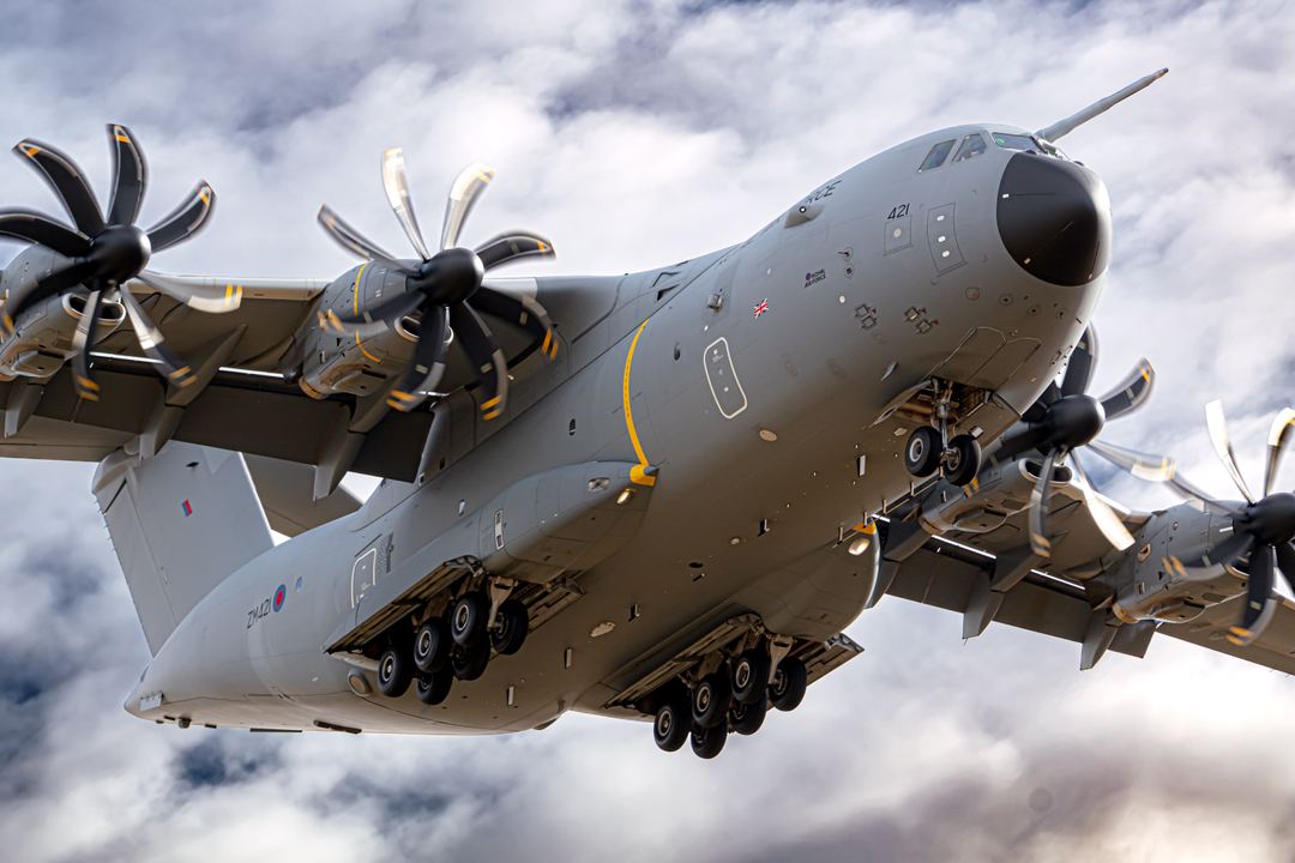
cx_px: 648
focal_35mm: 150
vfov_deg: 9.1
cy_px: 432
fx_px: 5395
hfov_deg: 13.7
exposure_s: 1/640
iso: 125
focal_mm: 100
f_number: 8
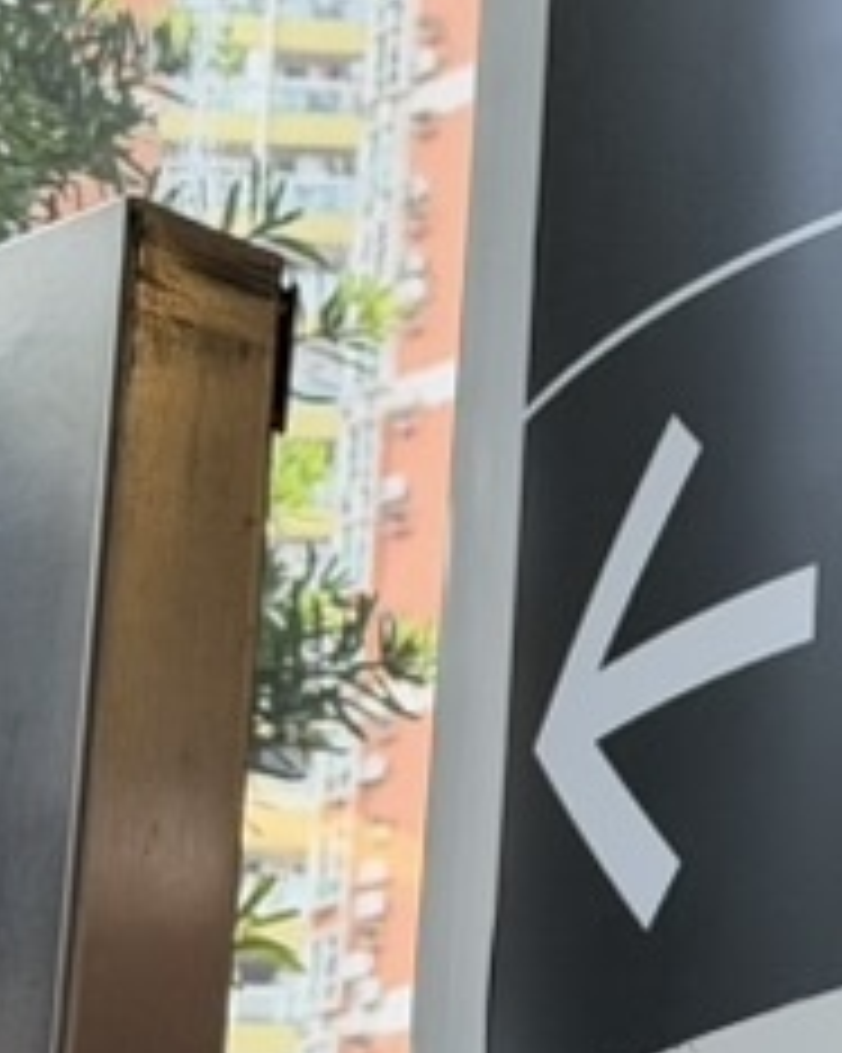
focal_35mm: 205
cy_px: 495
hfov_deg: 7.3
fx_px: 6390
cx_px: 1598
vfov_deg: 9.4
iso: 80
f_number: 1.78
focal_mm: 6.76
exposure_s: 1/151
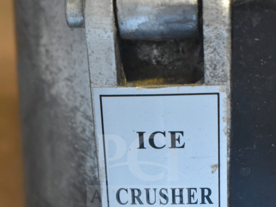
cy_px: 171
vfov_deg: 15.9
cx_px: 138
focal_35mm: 92
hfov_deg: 21.3
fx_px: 734
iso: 2200
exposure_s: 1/60
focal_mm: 42
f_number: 5
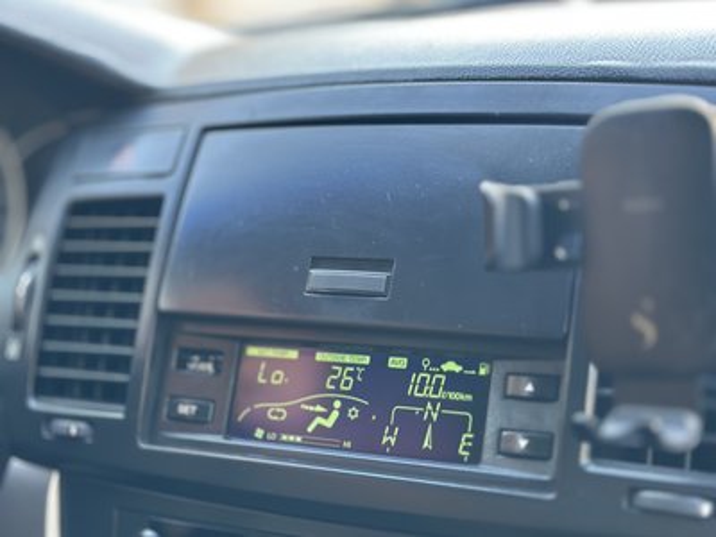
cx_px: 358
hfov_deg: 39.7
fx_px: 993
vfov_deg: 30.3
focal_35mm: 48
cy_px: 268
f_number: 1.78
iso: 125
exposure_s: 1/60
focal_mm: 6.86
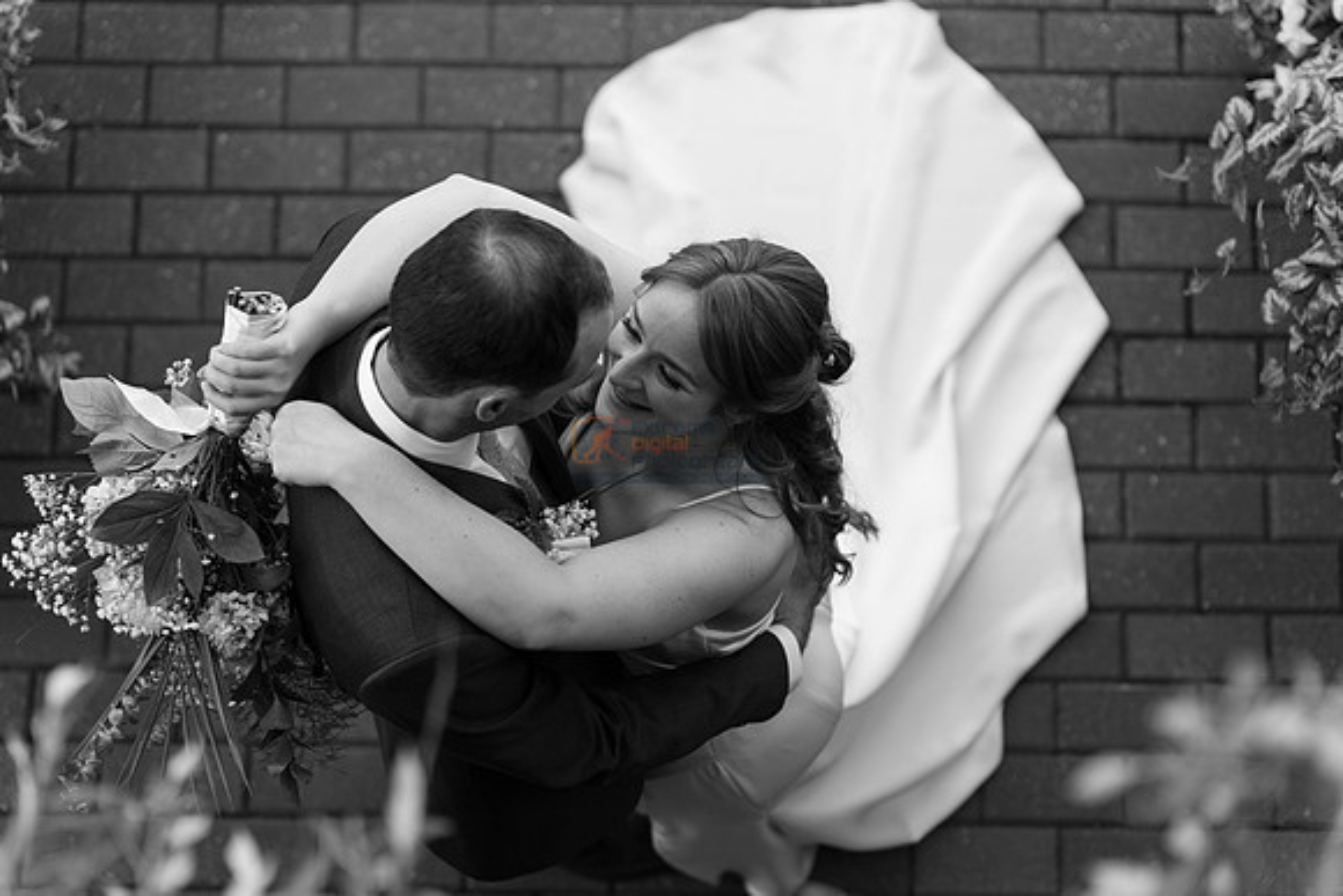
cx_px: 672
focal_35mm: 89
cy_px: 448
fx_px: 3321
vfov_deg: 15.4
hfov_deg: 22.9
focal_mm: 89
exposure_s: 1/1000
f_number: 2.8
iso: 400
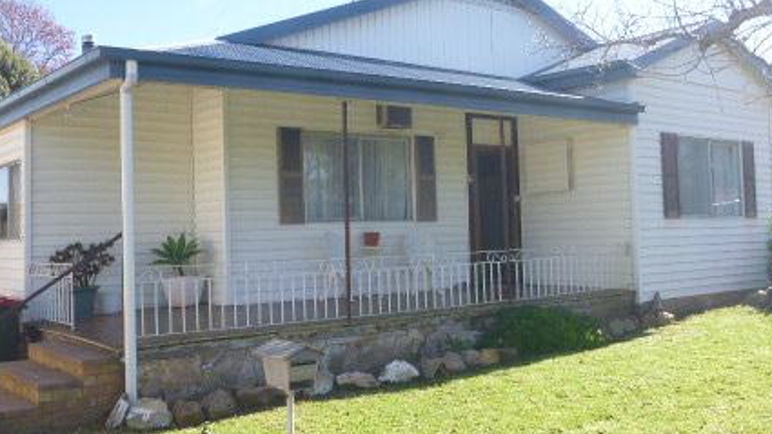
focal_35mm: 41
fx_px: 839
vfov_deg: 29.0
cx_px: 389
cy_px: 202
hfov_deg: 49.4
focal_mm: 4.5
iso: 100
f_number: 3.9
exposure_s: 1/200
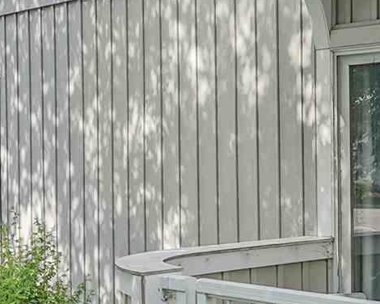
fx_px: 967
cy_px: 141
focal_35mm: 86
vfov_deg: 17.9
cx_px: 253
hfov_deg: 22.1
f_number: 7.1
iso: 160
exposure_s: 1/250
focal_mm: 14
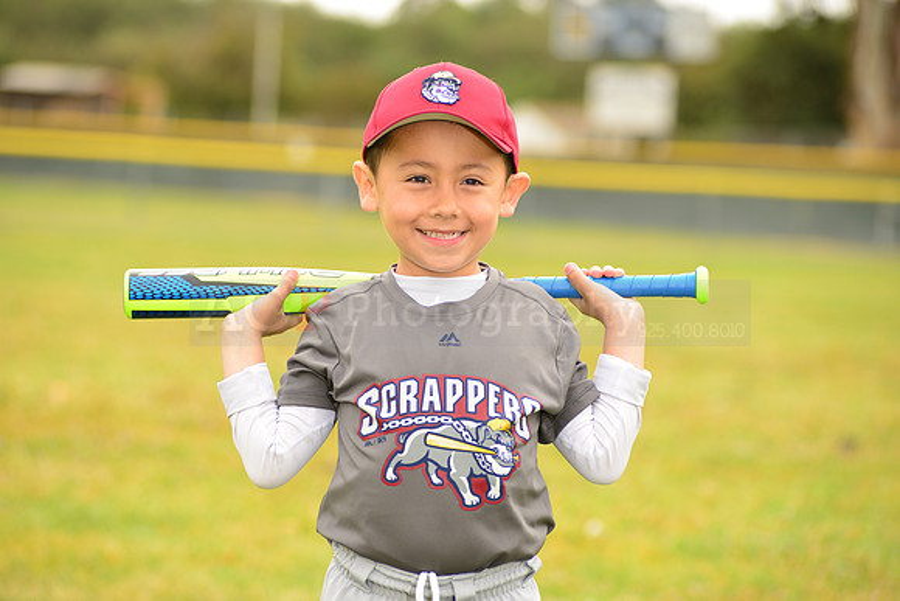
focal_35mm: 170
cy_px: 300
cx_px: 450
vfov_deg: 8.1
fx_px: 4251
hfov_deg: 12.1
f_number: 5.6
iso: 160
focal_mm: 170
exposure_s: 1/250
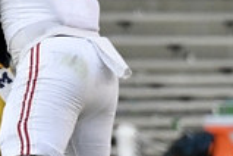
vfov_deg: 0.6
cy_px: 74
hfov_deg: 0.9
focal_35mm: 2189
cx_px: -123
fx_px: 14167
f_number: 5.6
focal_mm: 400
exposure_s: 1/1250
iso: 1600
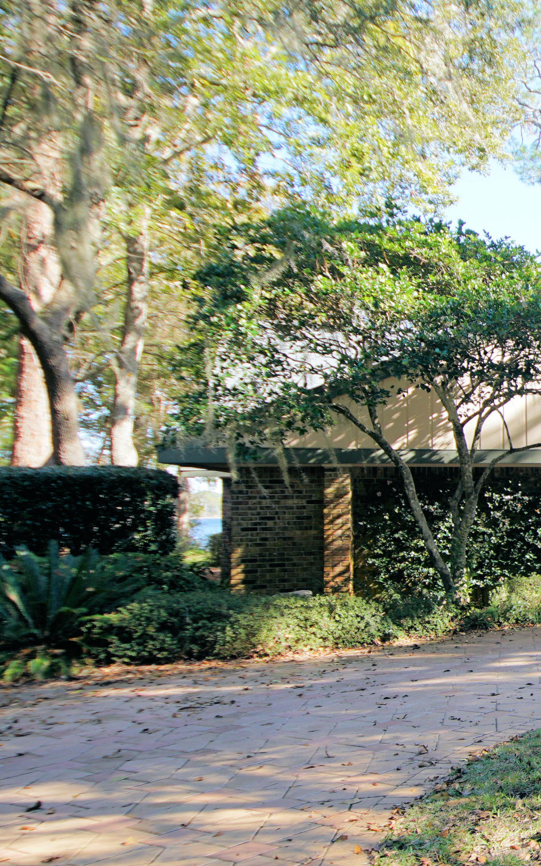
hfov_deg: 24.3
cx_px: 866
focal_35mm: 37
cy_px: 487
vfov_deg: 52.6
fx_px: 873
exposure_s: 1/80
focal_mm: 12
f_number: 5
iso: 100
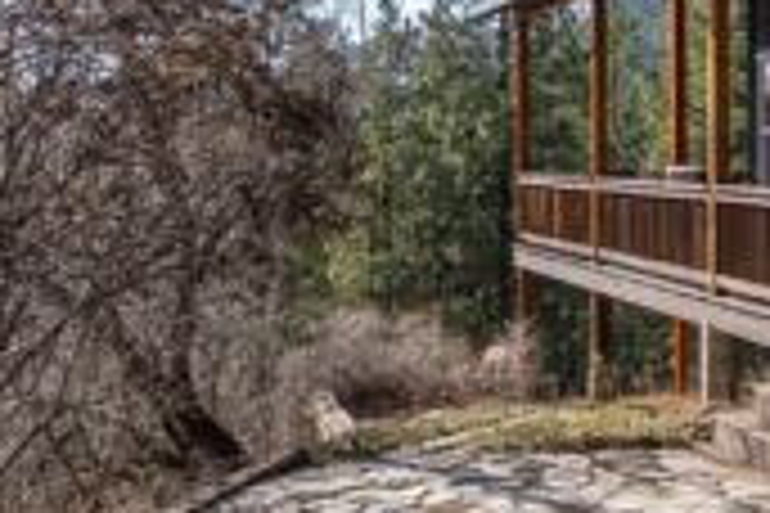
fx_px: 1507
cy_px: 128
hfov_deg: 27.7
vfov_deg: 19.2
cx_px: 680
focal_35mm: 70
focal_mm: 30.2
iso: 80
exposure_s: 1/3200
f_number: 11
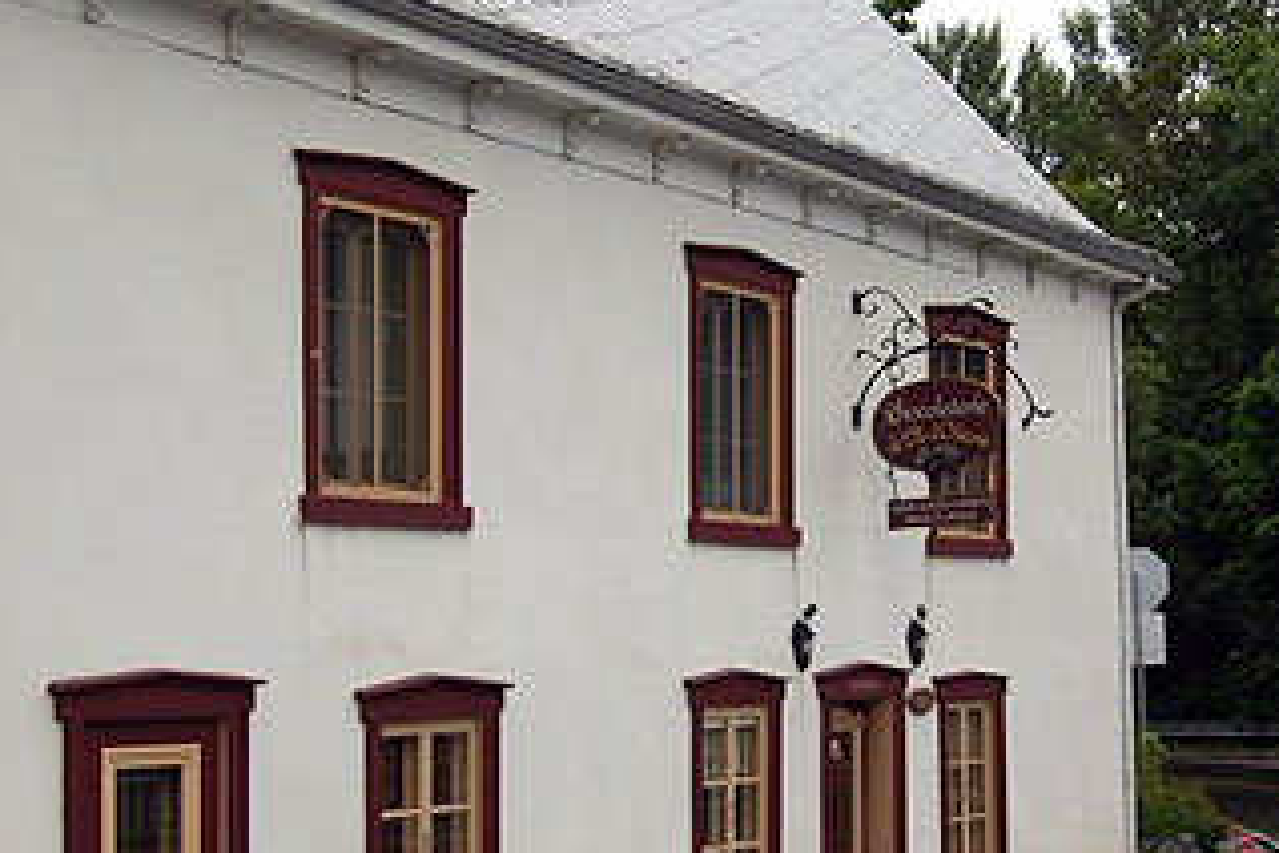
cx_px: 732
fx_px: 2416
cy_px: 531
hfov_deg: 29.6
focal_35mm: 68
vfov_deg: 20.0
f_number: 7.1
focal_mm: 32
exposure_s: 1/200
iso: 200
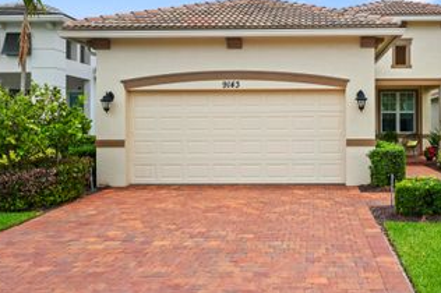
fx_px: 465
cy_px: 128
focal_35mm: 38
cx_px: 306
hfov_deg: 49.5
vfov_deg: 34.9
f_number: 10
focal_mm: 24
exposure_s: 1/50
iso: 100
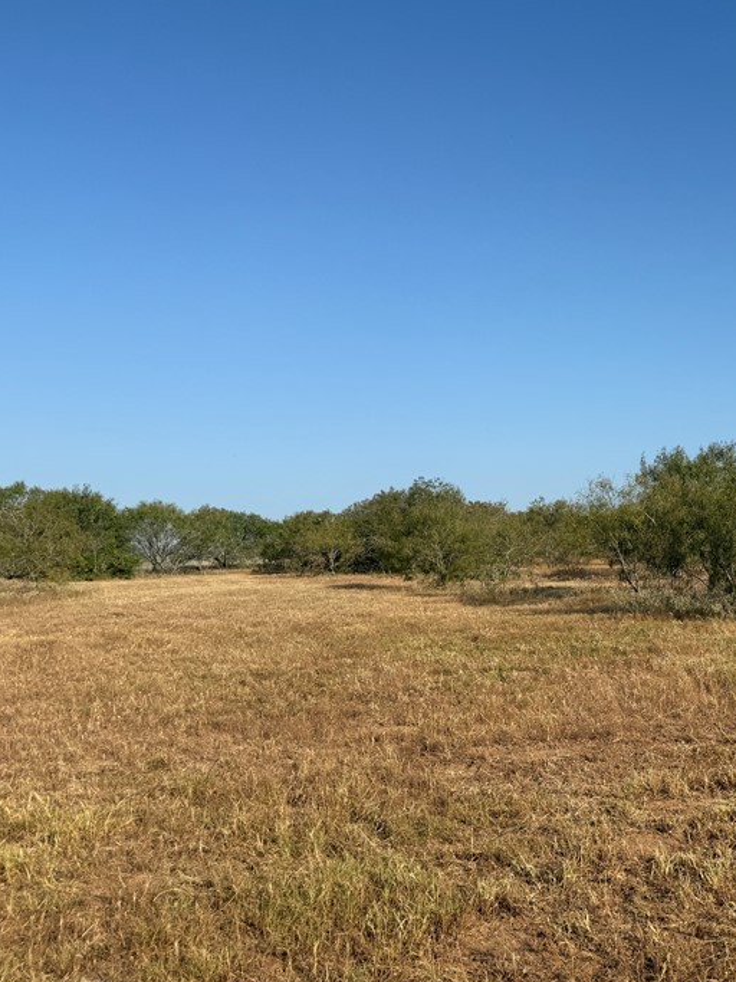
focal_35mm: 36
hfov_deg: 36.7
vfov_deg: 51.4
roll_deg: +2.2
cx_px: 687
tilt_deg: +4.4
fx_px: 1021
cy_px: 492
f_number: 1.78
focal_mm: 6.76
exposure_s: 1/5319
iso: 80
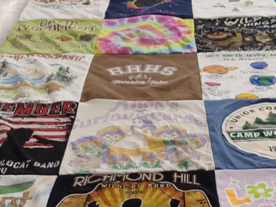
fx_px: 478
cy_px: 220
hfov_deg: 31.8
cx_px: 198
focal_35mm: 60
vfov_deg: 23.1
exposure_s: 1/50
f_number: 1.9
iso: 80
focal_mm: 2.91
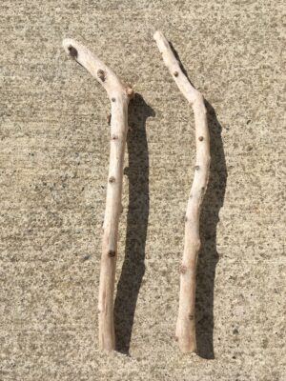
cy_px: 190
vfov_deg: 61.7
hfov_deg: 48.2
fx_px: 319
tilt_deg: -79.5
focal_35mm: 29
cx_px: 143
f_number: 2.2
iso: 25
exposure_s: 1/2481
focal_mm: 4.15
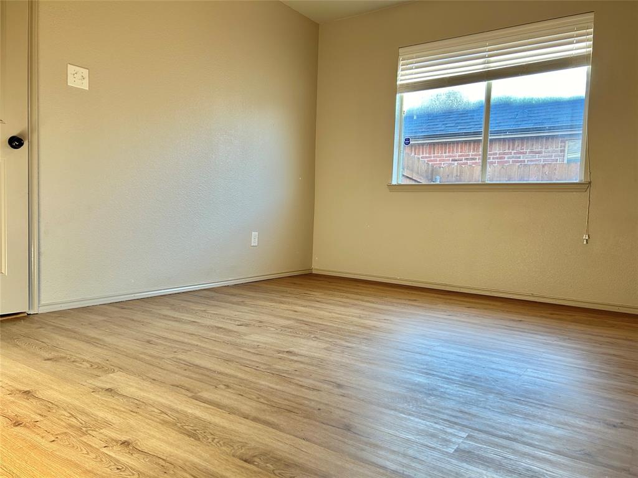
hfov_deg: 67.3
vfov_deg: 53.1
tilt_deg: -3.3
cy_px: 239
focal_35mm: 26
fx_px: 479
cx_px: 319
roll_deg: -2.0
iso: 80
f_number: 1.5
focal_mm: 5.7
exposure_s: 1/120
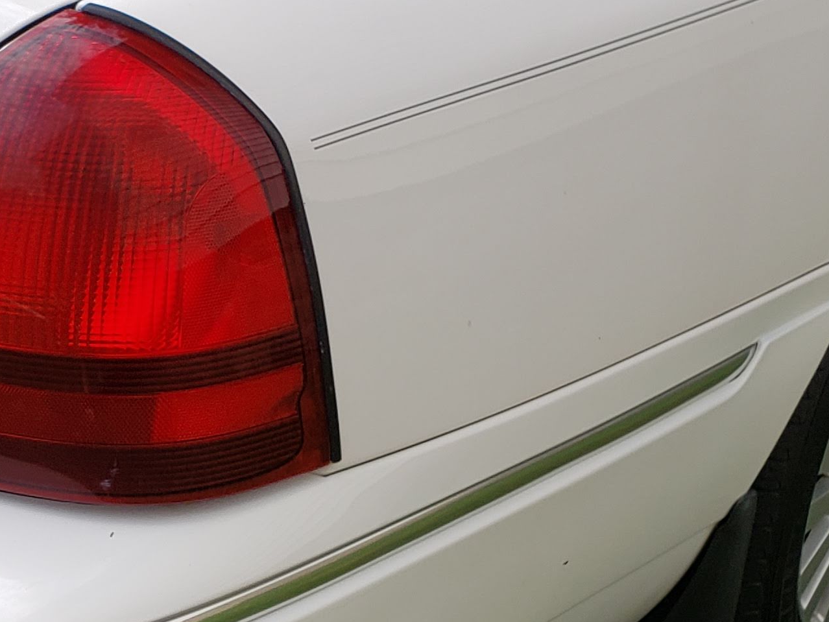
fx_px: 1964
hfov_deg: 23.3
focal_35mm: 82
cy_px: 468
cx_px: 95
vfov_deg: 17.9
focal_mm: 4.3
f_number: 2.4
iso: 50
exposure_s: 1/873
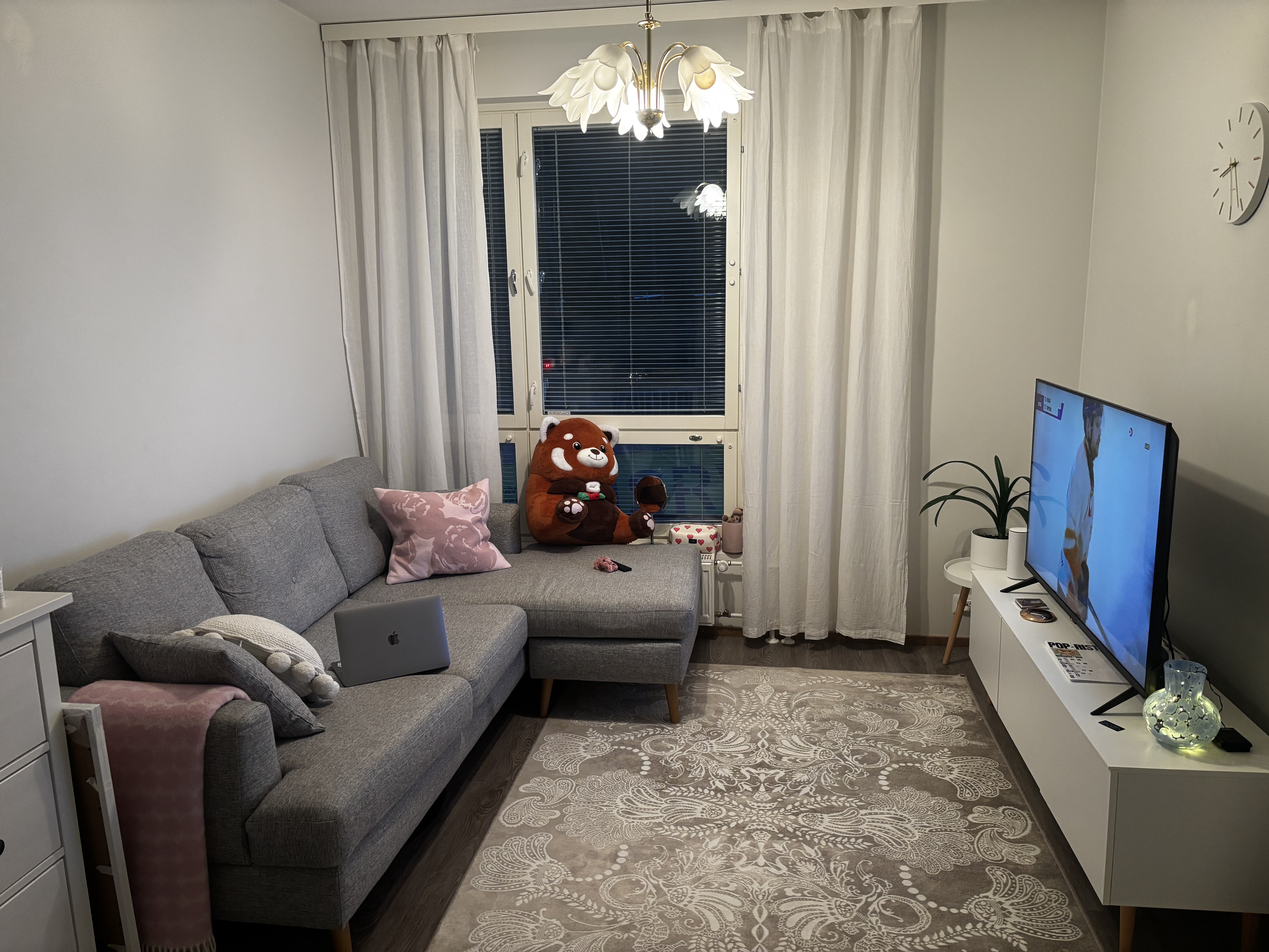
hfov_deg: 67.3
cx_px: 634
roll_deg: +0.6
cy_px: 476
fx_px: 953
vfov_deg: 53.1
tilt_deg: -11.3
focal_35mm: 26
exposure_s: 1/50
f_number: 1.6
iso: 200
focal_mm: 5.96
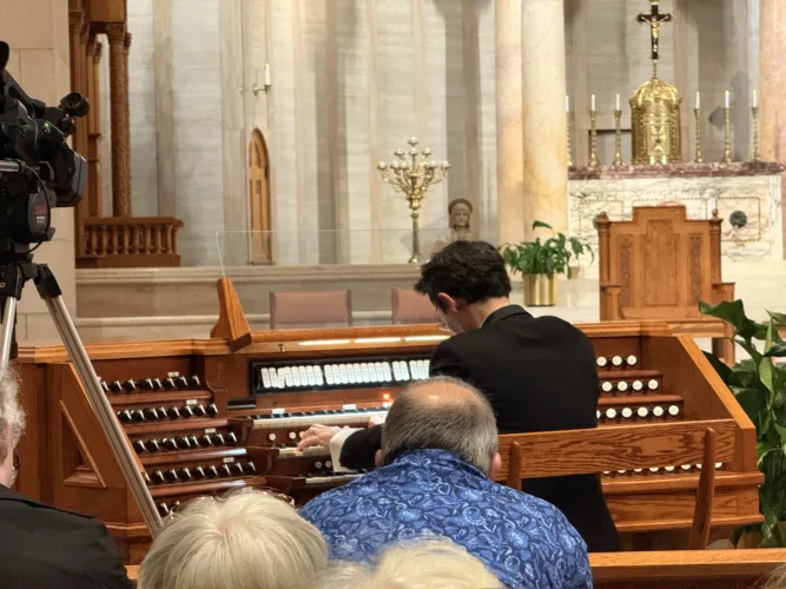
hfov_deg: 16.4
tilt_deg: -0.4
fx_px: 2724
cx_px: 393
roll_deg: +0.9
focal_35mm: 120
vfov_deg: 12.3
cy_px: 294
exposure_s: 1/40
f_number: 2.8
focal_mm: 15.66
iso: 640
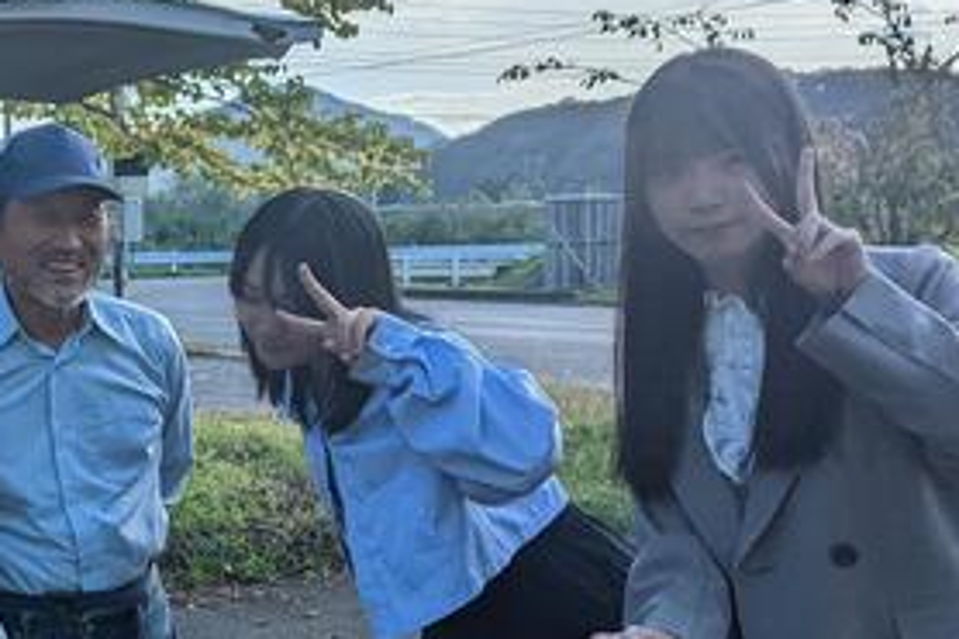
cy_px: 340
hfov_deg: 29.0
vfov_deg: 21.5
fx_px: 1677
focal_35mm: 63
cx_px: -90
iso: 33
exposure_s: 1/2899
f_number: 1.85
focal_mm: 6.81
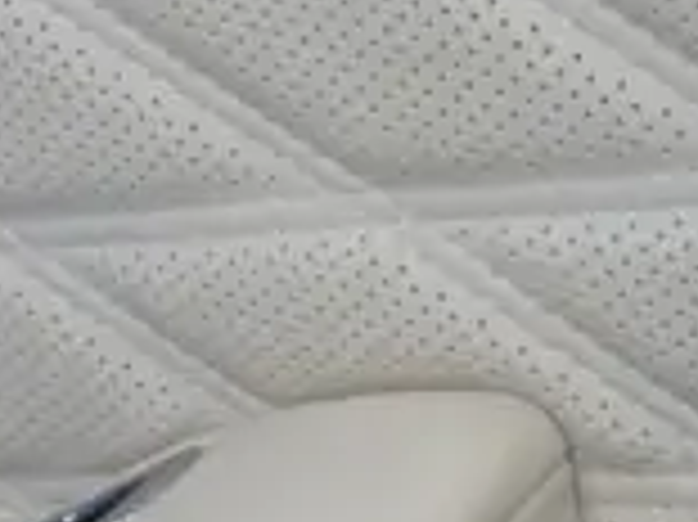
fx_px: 3022
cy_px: -130
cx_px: -86
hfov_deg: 12.9
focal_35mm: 150
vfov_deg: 9.7
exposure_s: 1/25
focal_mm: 5.2
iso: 200
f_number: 2.9
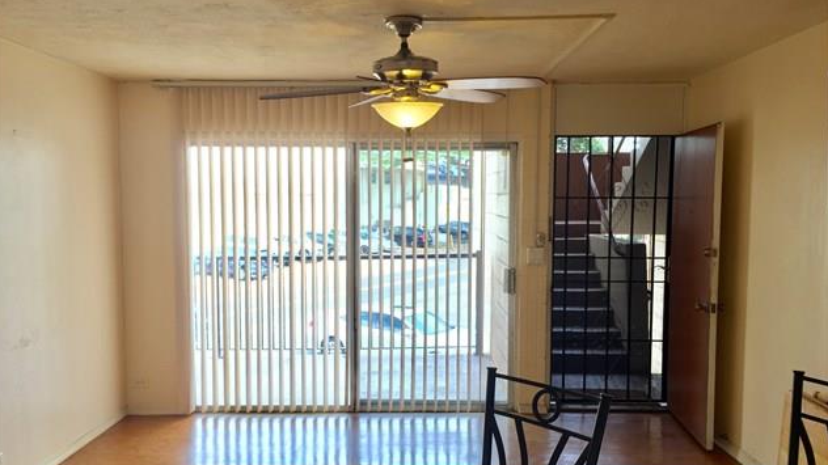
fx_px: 702
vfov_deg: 36.6
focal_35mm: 32
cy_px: 266
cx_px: 411
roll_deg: -1.5
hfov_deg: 61.0
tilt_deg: -4.6
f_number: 2.2
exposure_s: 1/60
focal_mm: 4.15
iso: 32
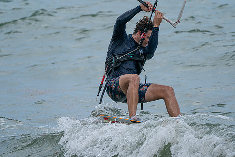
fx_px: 2612
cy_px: 78
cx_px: 118
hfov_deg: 5.2
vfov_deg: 3.4
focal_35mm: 400
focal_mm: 400
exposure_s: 1/2000
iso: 800
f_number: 8
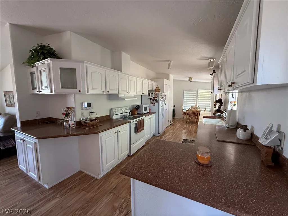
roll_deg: +1.0
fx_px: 116
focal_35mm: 14
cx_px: 144
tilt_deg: -5.0
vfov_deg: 85.7
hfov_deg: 102.1
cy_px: 108
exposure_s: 1/120
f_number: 2.2
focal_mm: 2.22
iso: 320
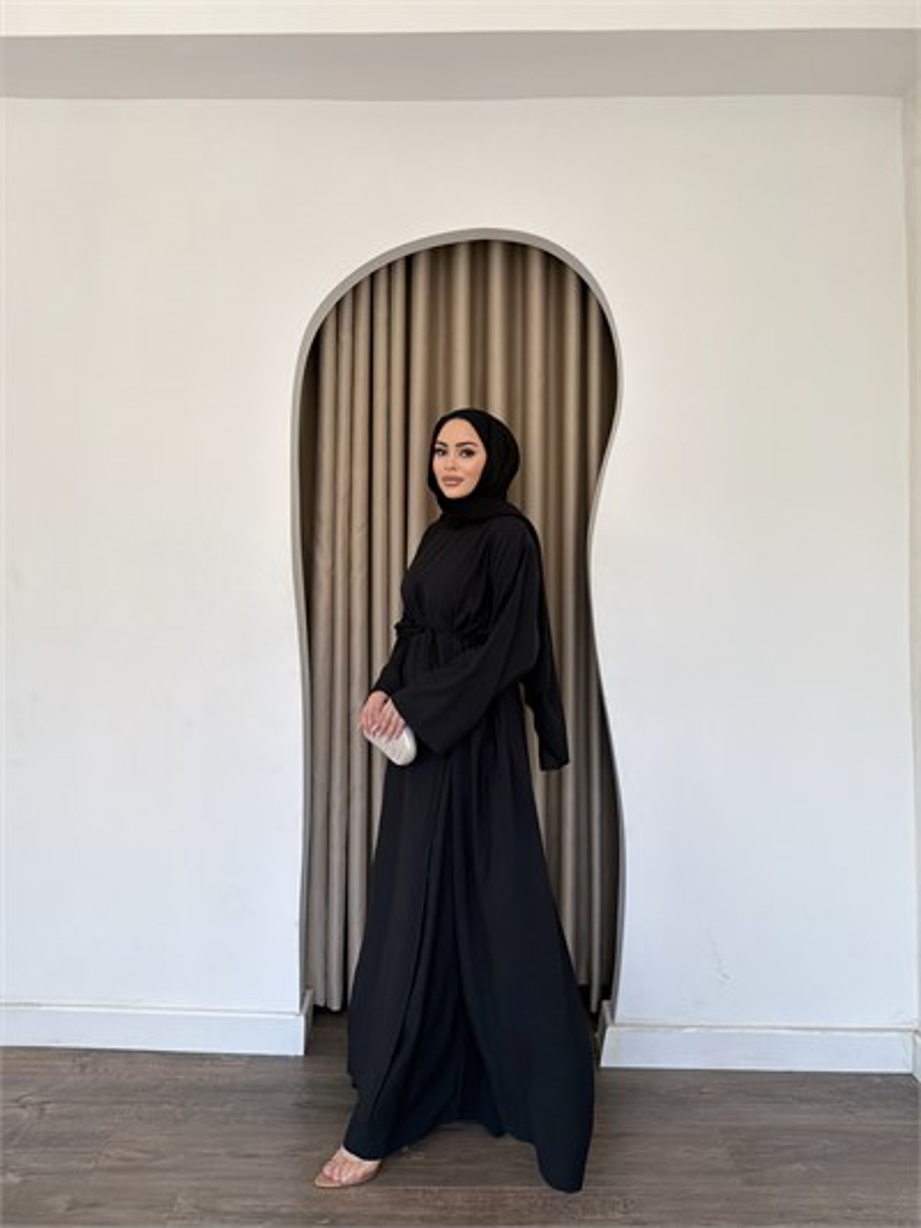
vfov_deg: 71.6
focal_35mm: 24
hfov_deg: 56.8
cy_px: 614
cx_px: 460
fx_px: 851
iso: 250
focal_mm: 6.76
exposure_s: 1/979
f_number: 1.78
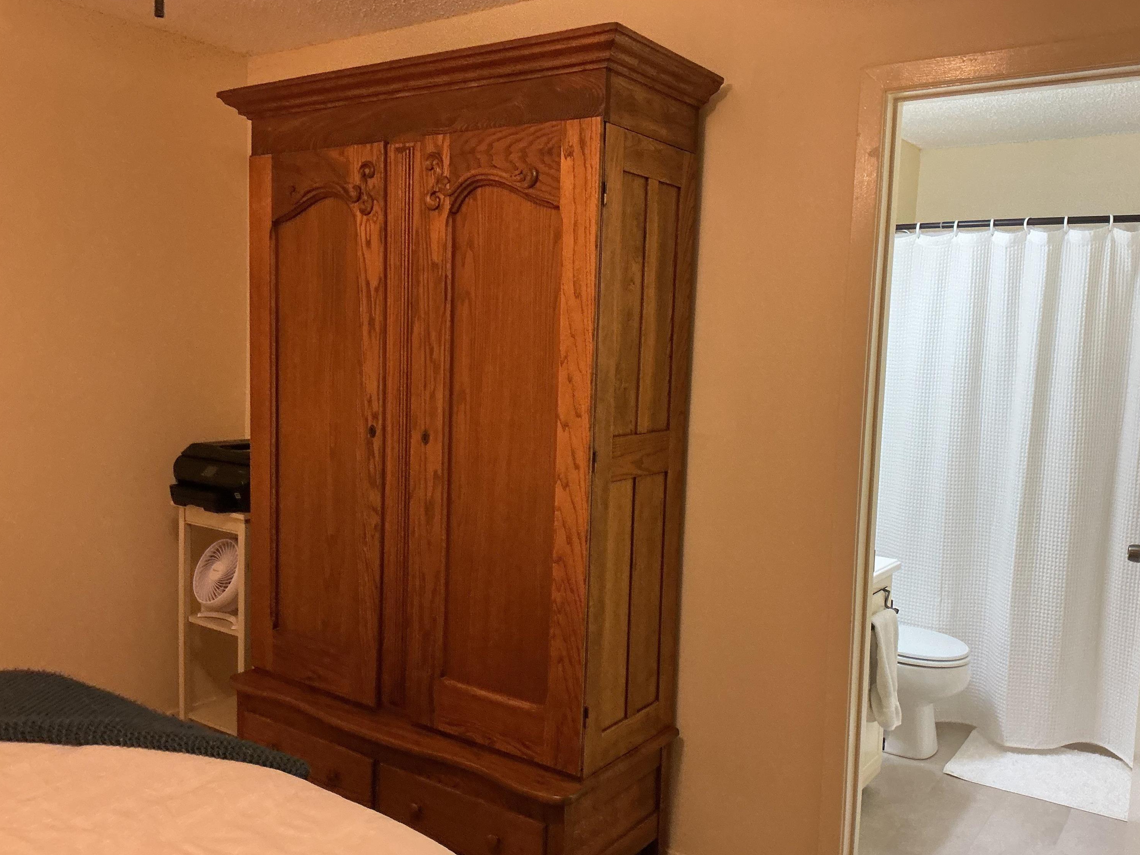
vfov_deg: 46.8
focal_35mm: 30
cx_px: 586
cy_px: 437
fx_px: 988
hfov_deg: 60.0
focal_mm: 3
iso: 200
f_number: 1.8
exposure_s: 1/60
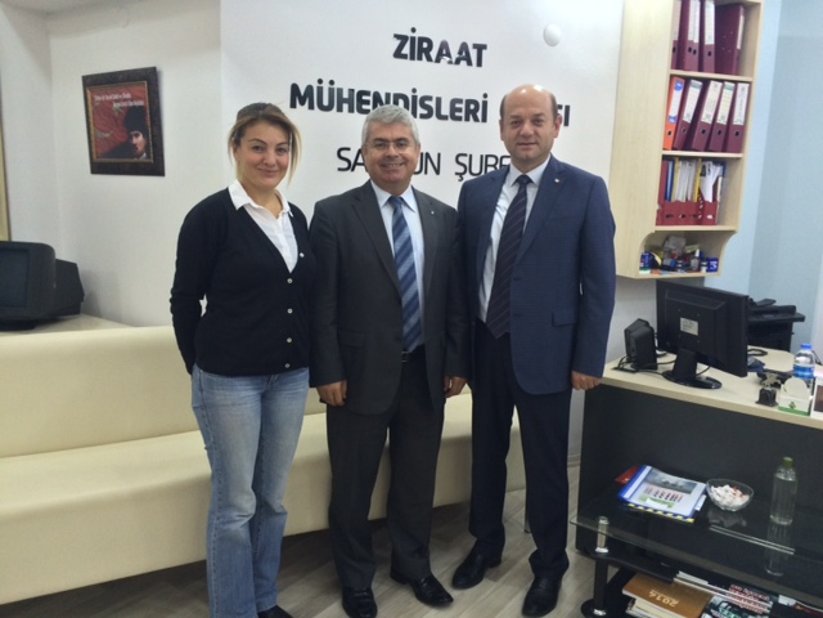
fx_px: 689
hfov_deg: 61.7
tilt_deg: -12.0
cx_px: 412
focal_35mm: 29
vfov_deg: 48.2
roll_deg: -1.1
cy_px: 309
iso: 200
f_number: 2.2
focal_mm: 4.15
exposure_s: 1/33
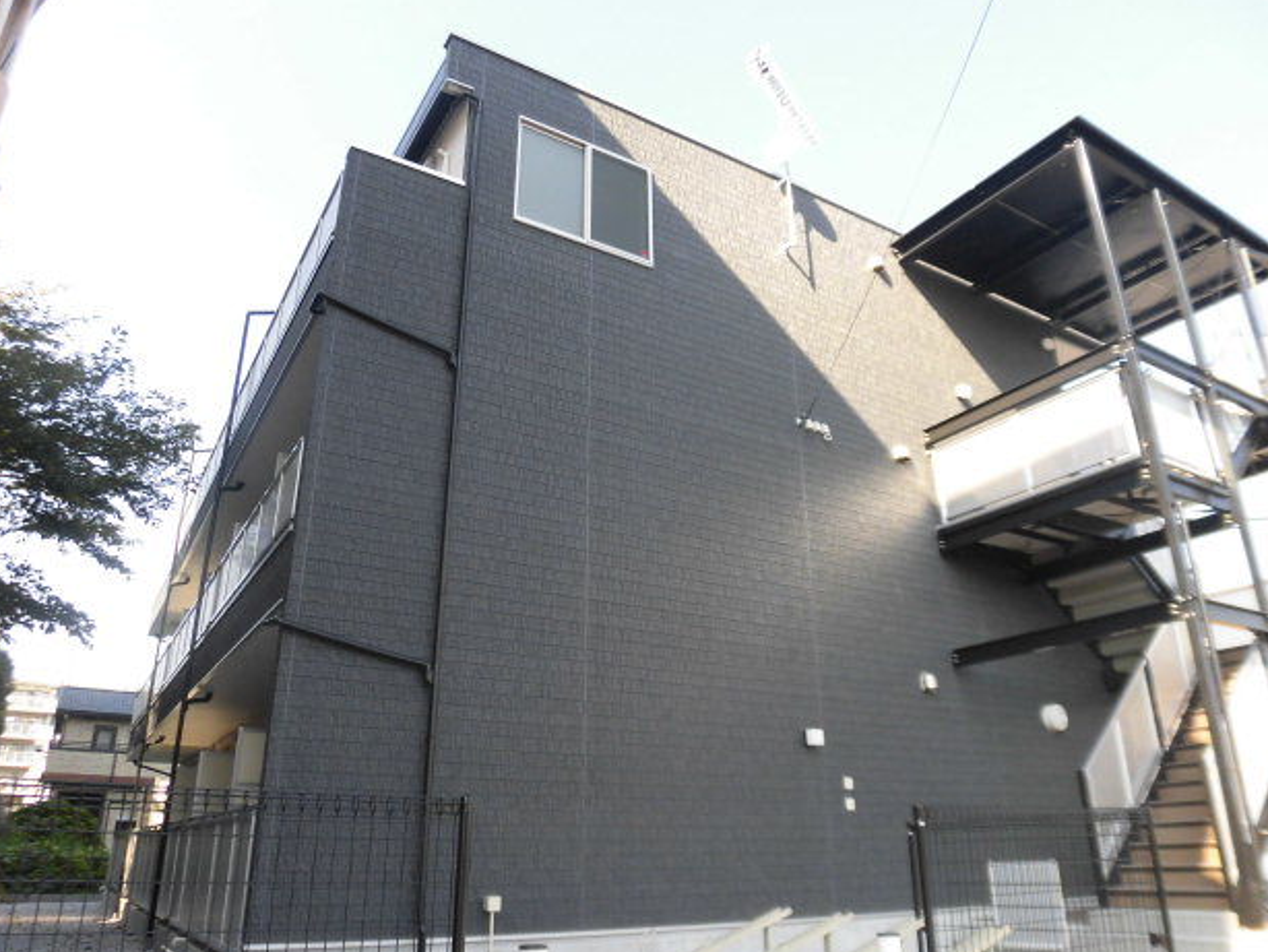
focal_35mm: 25
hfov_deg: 69.4
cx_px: 642
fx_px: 916
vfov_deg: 54.9
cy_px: 469
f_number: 3.1
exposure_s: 1/250
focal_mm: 4.3
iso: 100
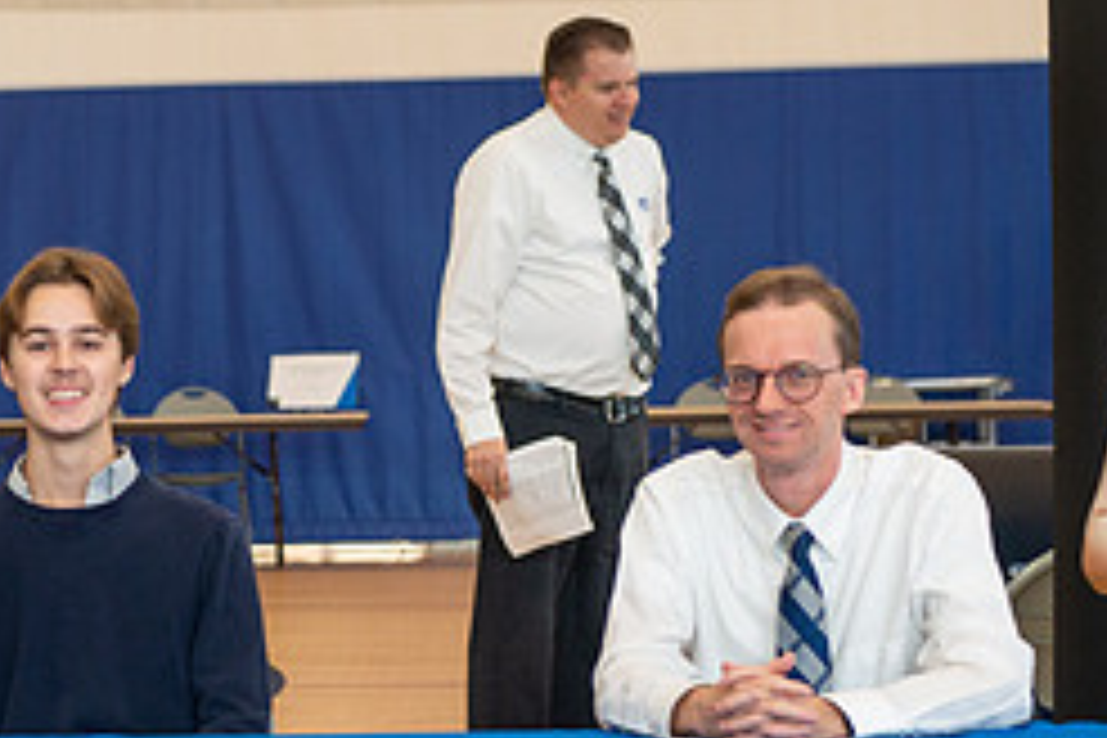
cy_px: 515
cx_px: -7
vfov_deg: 8.3
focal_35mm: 166
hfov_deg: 12.2
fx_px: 5104
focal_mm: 55
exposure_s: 1/160
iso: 640
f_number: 3.2
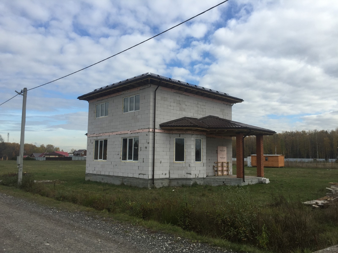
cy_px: 126
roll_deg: -0.9
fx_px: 283
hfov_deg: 61.7
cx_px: 169
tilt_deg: +5.1
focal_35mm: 29
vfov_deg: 48.2
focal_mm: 4.15
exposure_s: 1/1199
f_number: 2.2
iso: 32
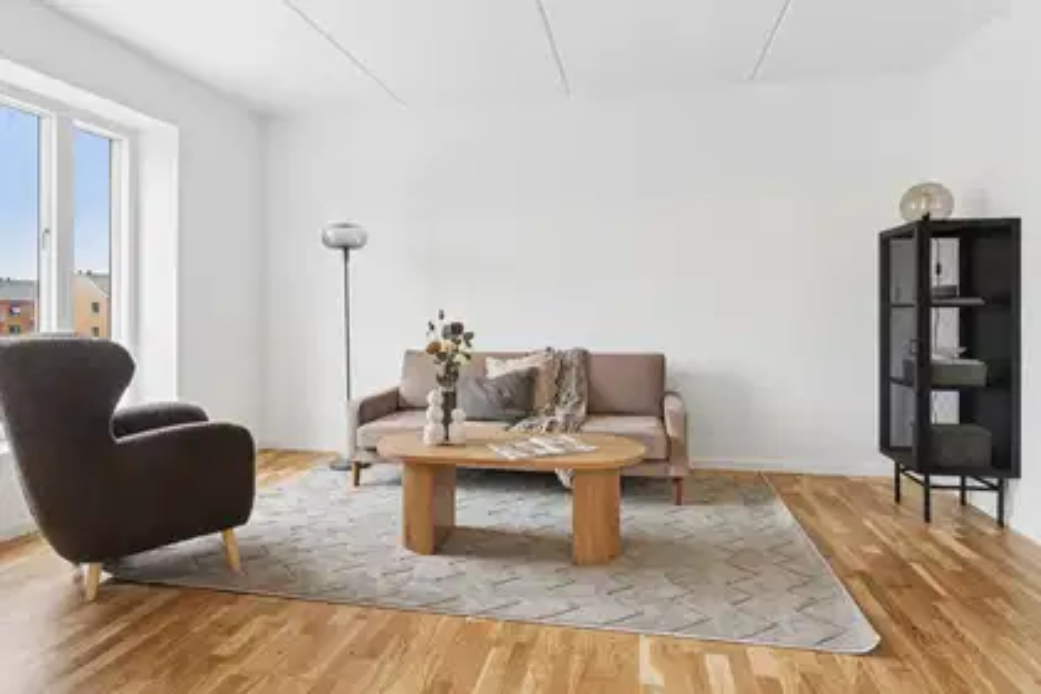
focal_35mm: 21
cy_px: 347
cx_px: 520
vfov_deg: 59.5
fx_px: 607
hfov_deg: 81.2
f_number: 8
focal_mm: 14
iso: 200
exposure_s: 1/40
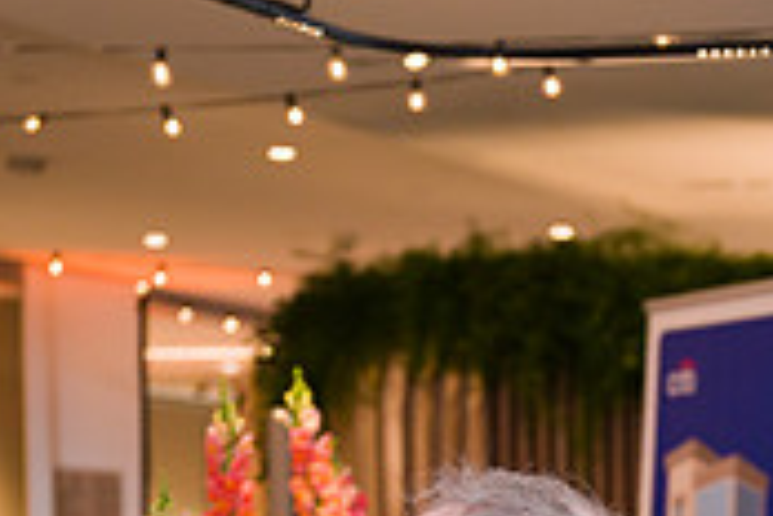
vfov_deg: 10.4
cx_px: 1142
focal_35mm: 127
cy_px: 787
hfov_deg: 15.0
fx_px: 2727
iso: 800
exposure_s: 1/160
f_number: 3.2
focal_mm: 38
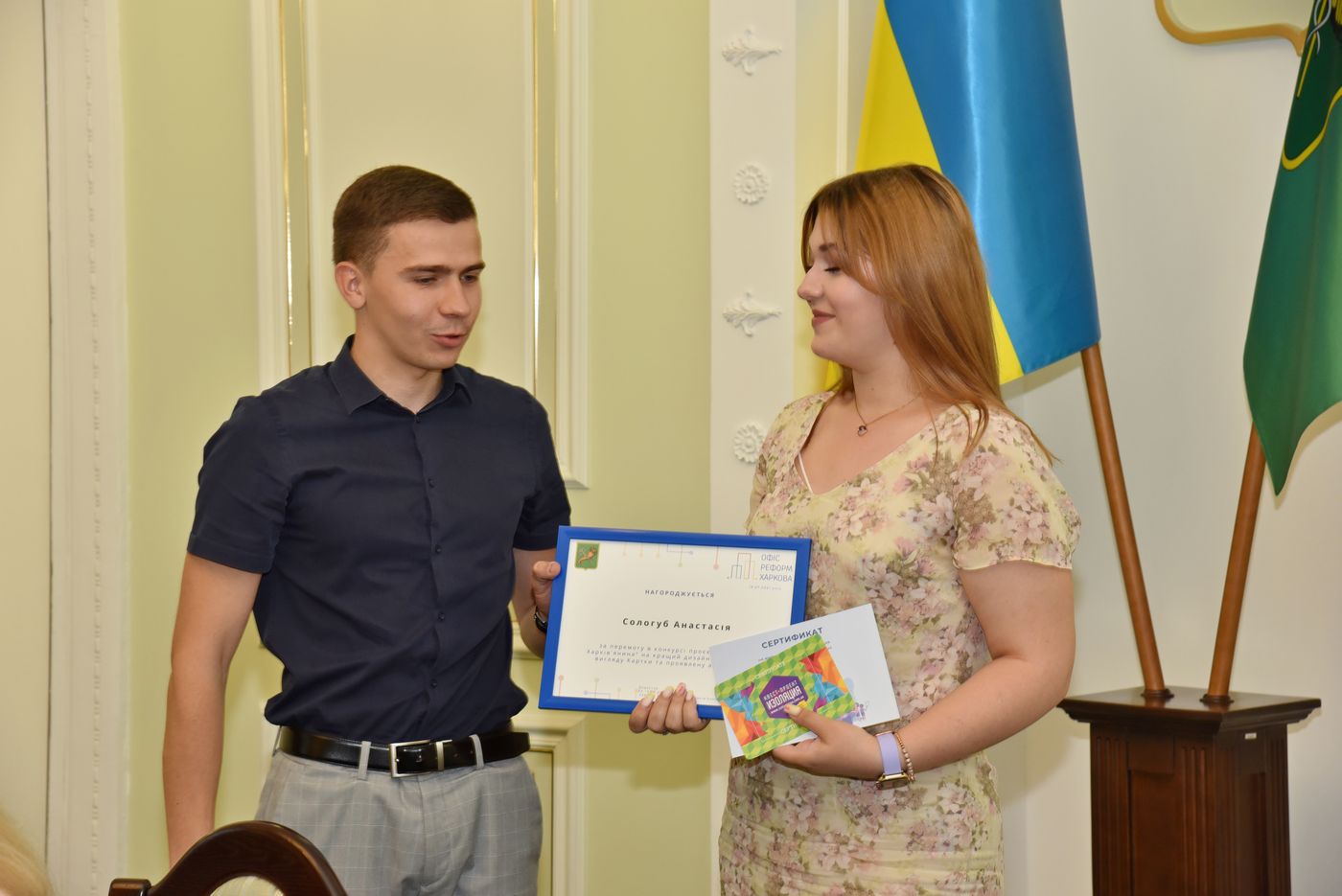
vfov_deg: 16.1
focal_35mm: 85
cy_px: 448
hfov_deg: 23.9
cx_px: 671
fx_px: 3170
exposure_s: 1/60
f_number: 7.1
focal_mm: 85
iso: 800
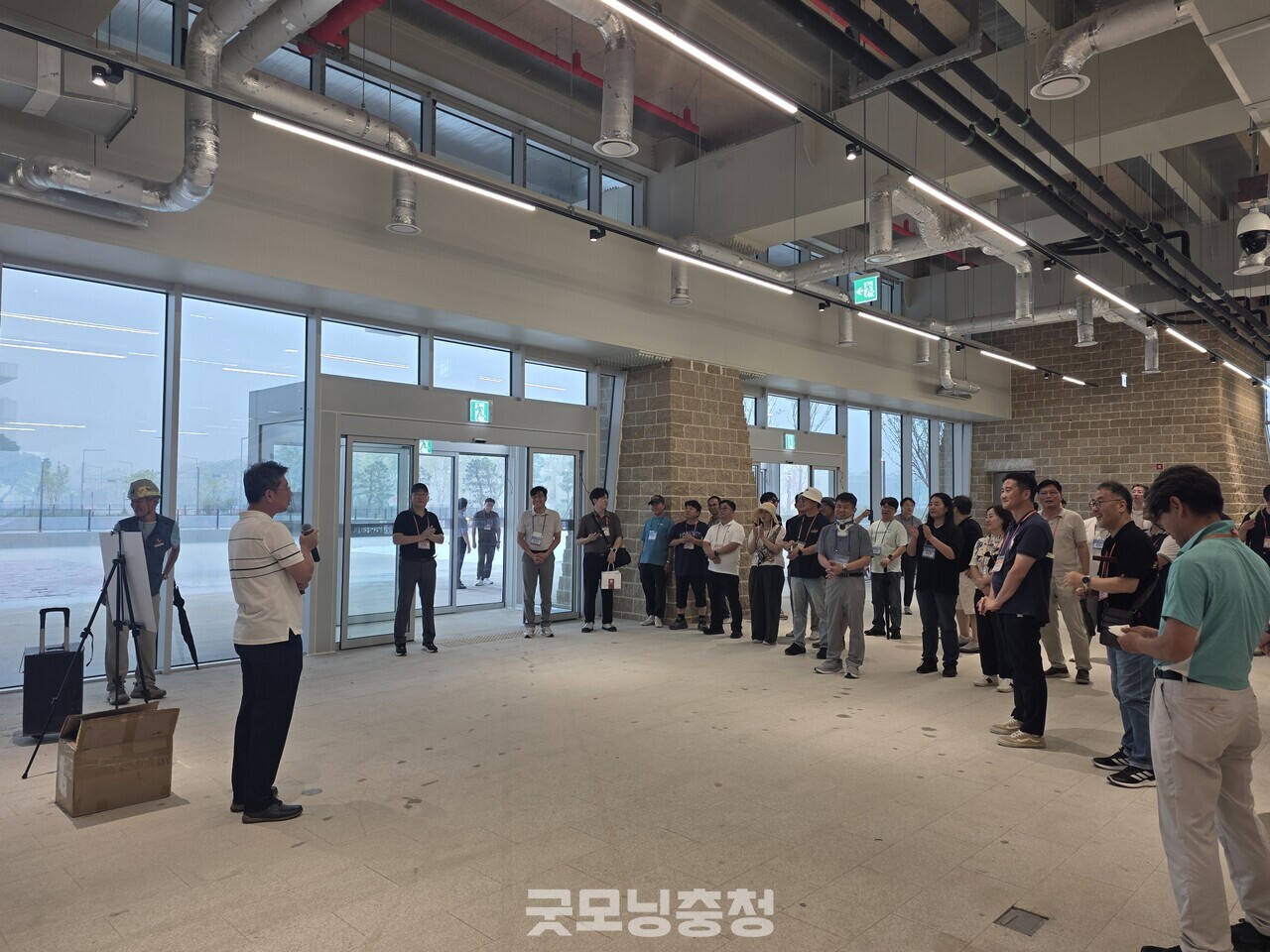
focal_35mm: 23
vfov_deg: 58.9
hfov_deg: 73.9
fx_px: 844
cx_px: 635
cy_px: 476
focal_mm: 6.3
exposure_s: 1/120
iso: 64
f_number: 1.7
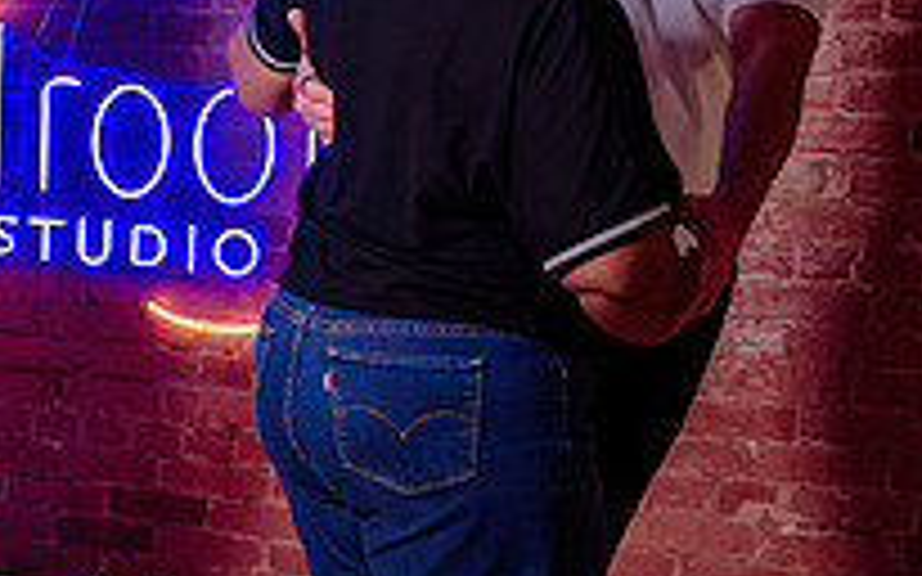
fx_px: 2487
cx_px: -203
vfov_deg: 13.2
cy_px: 346
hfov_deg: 19.7
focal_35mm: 99
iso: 500
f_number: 2.8
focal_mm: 28
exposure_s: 1/160
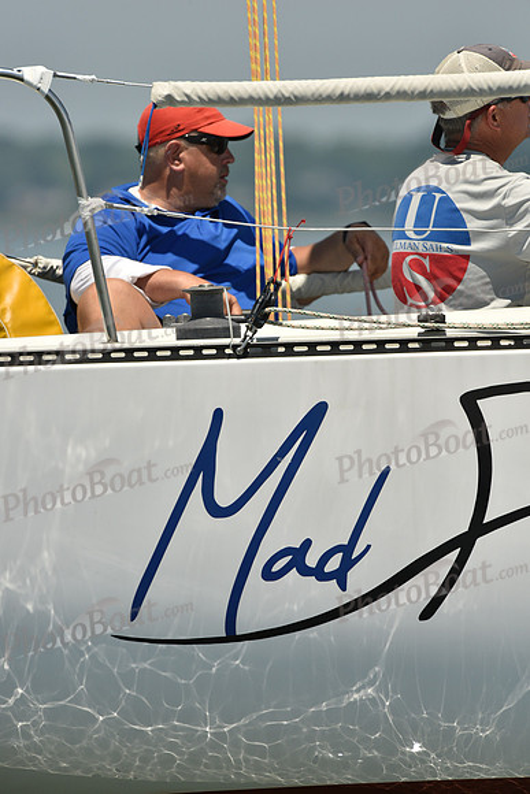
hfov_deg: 2.3
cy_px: 397
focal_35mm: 600
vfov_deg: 3.4
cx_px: 265
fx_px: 13241
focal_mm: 600
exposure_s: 1/1600
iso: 320
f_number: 9
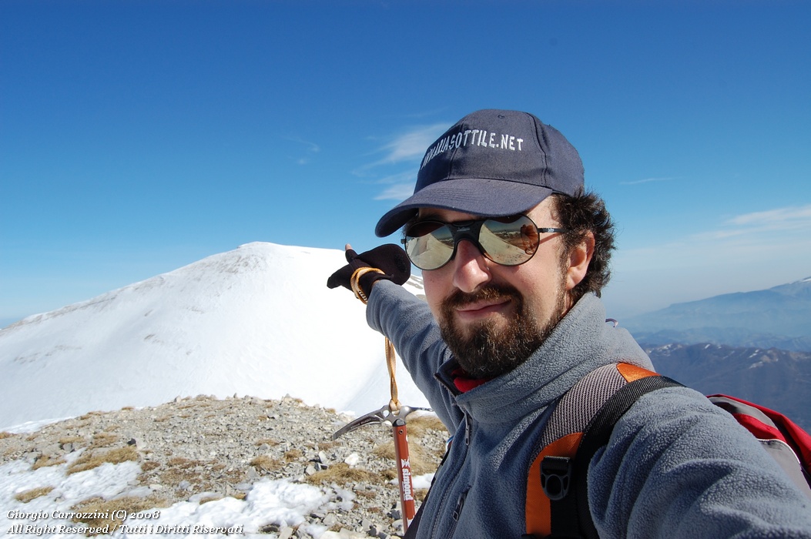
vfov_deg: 47.8
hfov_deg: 67.4
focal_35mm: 27
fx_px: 608
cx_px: 406
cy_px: 270
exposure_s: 1/400
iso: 200
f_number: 11
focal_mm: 18
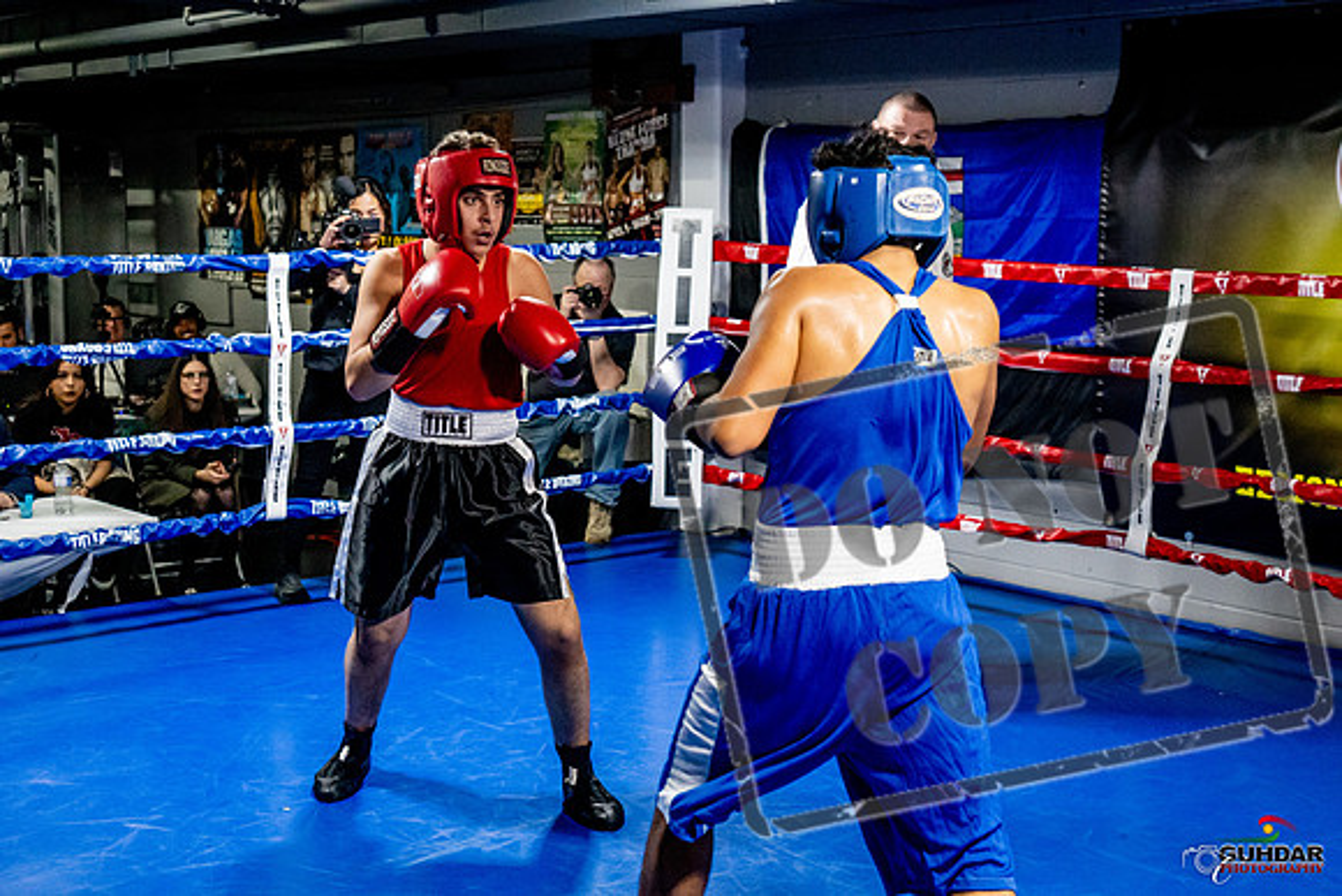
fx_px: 1902
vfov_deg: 26.5
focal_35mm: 51
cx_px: 671
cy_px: 448
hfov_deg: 38.9
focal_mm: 34
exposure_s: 1/800
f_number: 2.8
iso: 5000
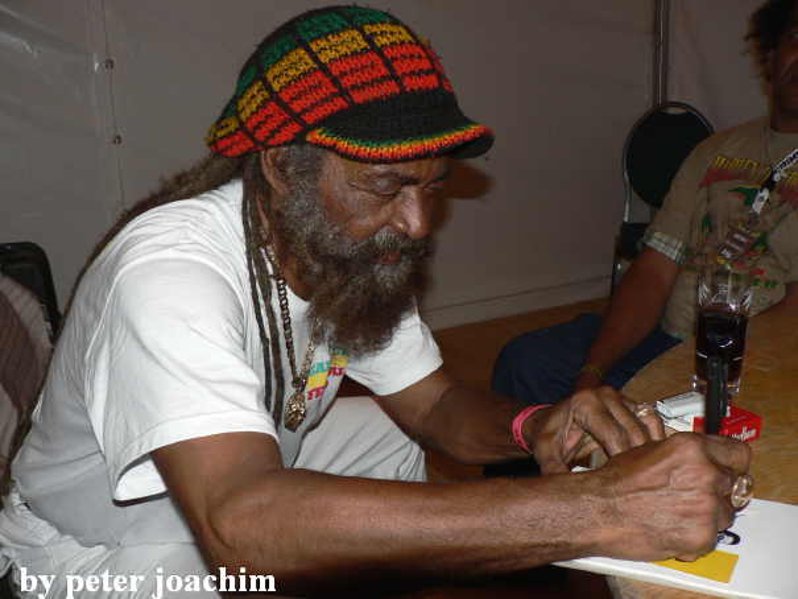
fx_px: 807
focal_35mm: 35
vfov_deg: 40.7
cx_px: 399
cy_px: 300
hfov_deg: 52.6
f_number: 2.8
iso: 100
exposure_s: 1/60
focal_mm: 6
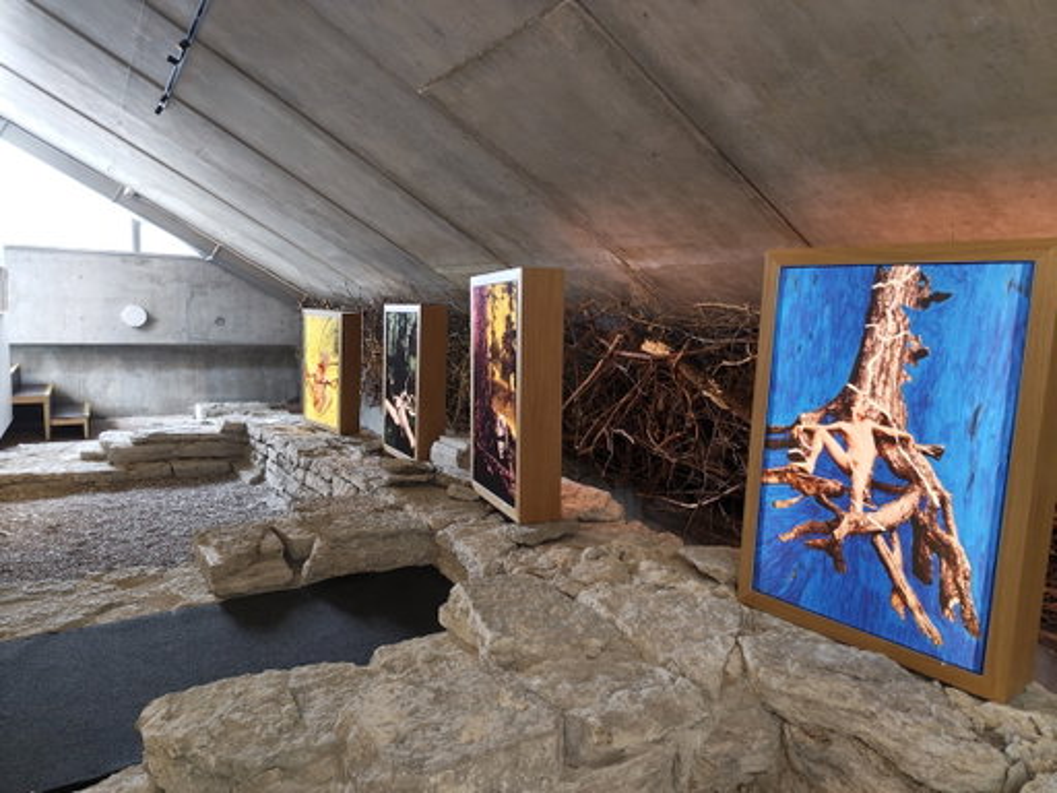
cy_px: 396
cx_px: 528
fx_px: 733
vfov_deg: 56.8
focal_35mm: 24
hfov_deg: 71.6
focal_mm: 5.56
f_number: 1.88
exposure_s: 1/33.3
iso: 364
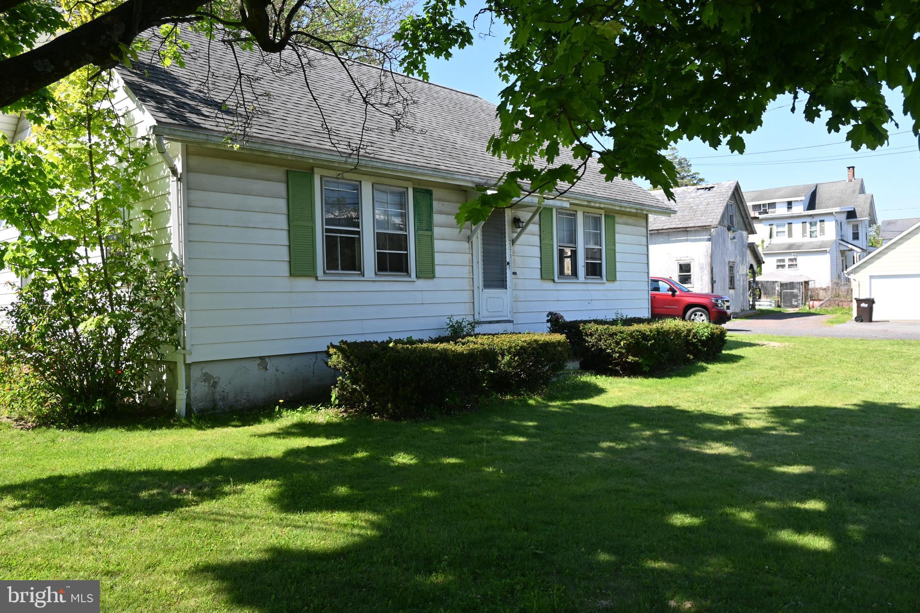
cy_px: 306
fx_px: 728
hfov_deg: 64.6
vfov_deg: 45.7
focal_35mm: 28
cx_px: 460
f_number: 5
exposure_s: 1/250
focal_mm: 19
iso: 200
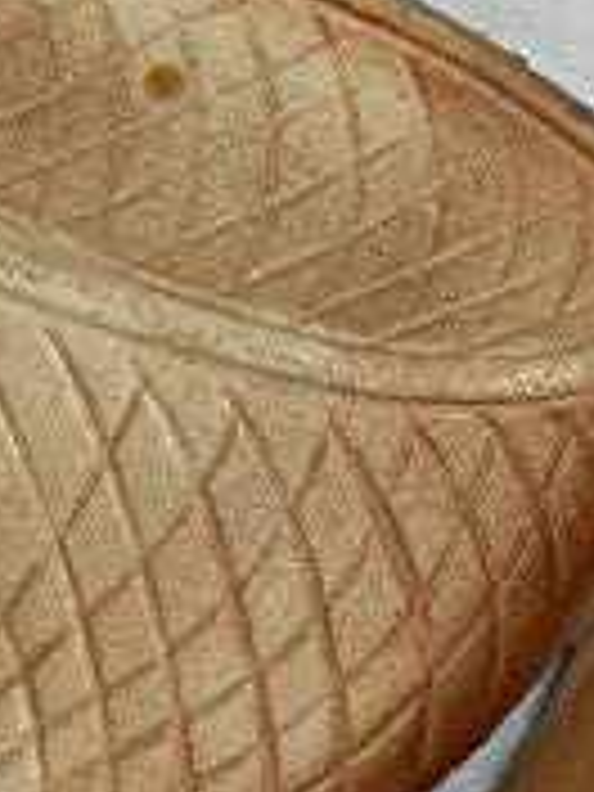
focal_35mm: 175
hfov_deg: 8.0
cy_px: 904
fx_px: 4004
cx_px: 1296
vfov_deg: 11.1
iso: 249
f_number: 3.5
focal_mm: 5.4
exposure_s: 1/30
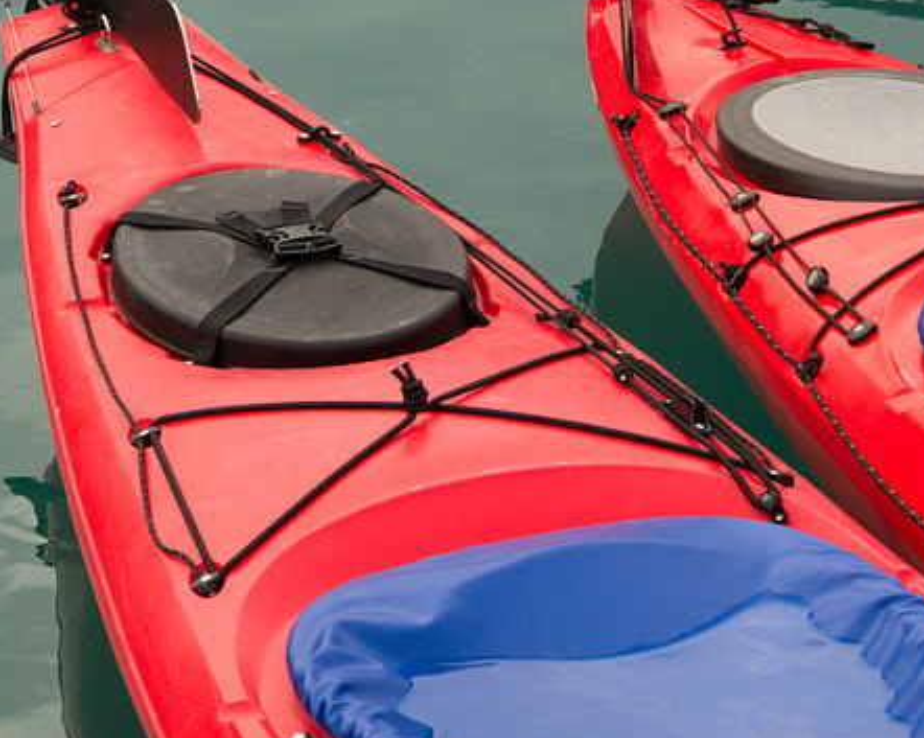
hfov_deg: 11.3
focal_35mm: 170
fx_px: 4646
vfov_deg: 9.1
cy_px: 305
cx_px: 784
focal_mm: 50
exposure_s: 1/100
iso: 100
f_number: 6.3
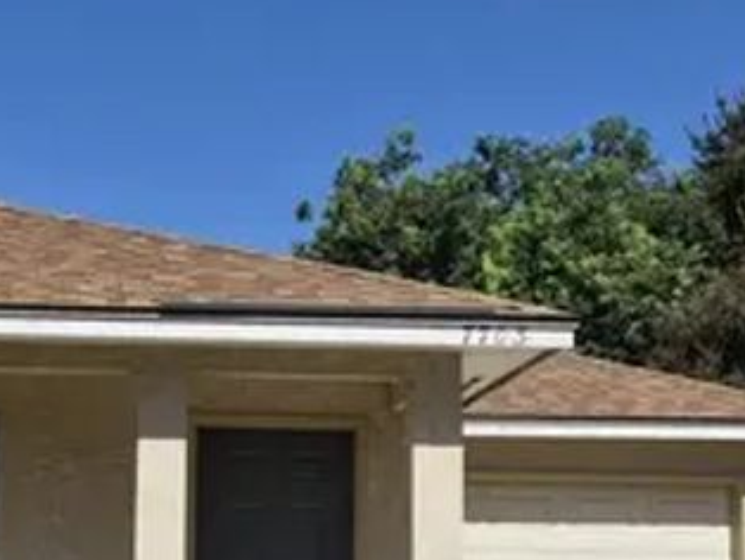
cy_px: 434
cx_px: 140
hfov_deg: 25.5
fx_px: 1615
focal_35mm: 75
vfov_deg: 19.5
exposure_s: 1/7696
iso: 64
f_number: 1.8
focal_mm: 5.4
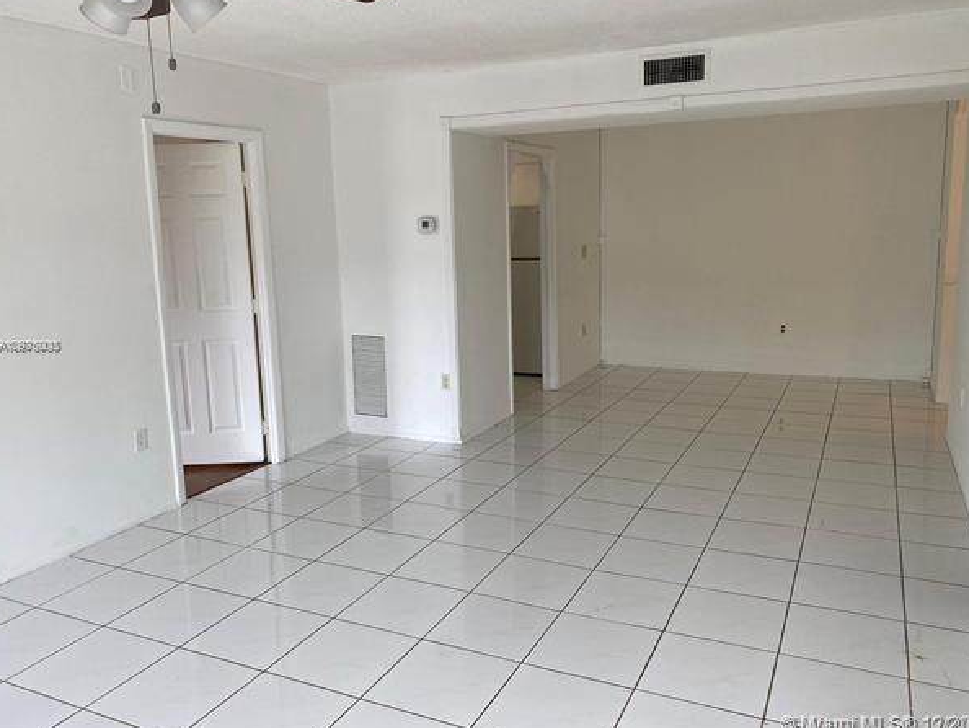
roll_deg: +1.4
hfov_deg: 63.4
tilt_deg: -8.0
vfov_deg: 49.8
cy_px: 346
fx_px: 784
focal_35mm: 28
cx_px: 480
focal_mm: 4.25
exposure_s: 1/120
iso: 64
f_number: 1.8
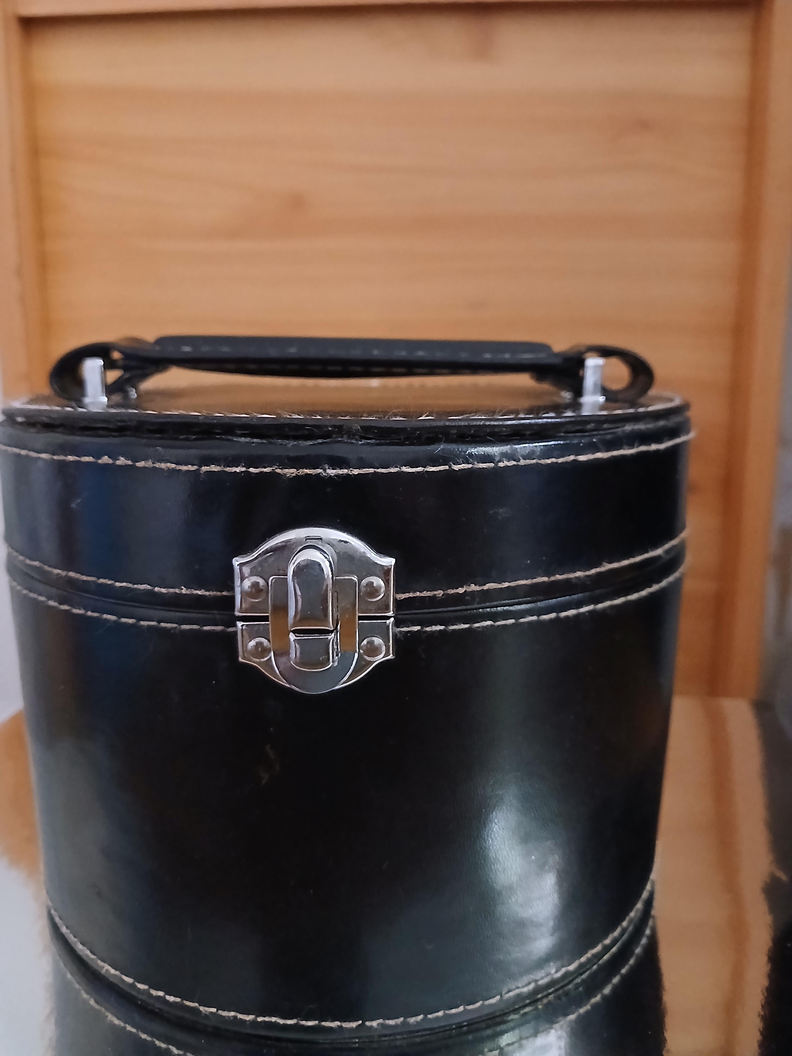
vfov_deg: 65.3
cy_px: 528
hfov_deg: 51.4
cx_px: 396
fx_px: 824
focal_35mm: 27
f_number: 1.8
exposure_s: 1/14.3
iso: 1600
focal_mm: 3.98
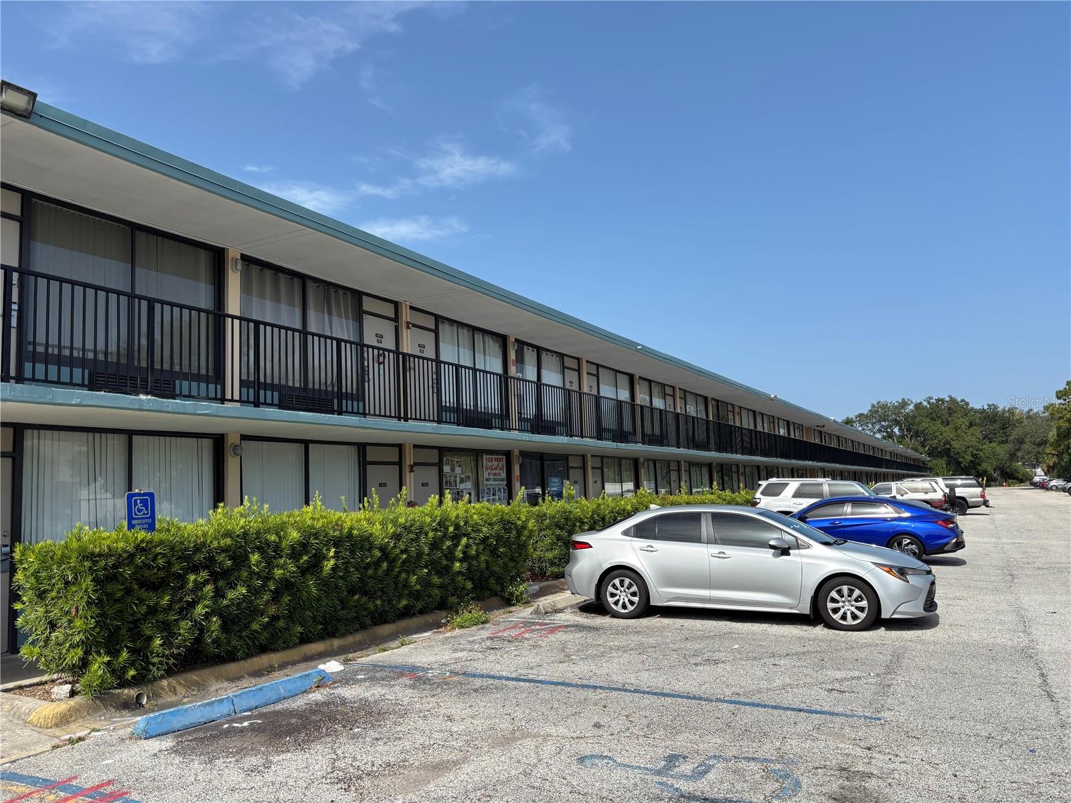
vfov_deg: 53.1
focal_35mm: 26
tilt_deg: +6.7
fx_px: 804
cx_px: 536
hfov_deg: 67.3
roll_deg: +2.5
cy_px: 402
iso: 50
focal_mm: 5.96
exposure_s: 1/3106
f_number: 1.6
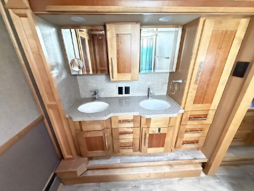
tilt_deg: -21.3
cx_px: 127
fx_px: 103
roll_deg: +2.8
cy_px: 96
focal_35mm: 14
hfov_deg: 102.1
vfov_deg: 85.7
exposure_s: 1/42
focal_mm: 2.22
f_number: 2.2
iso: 1250
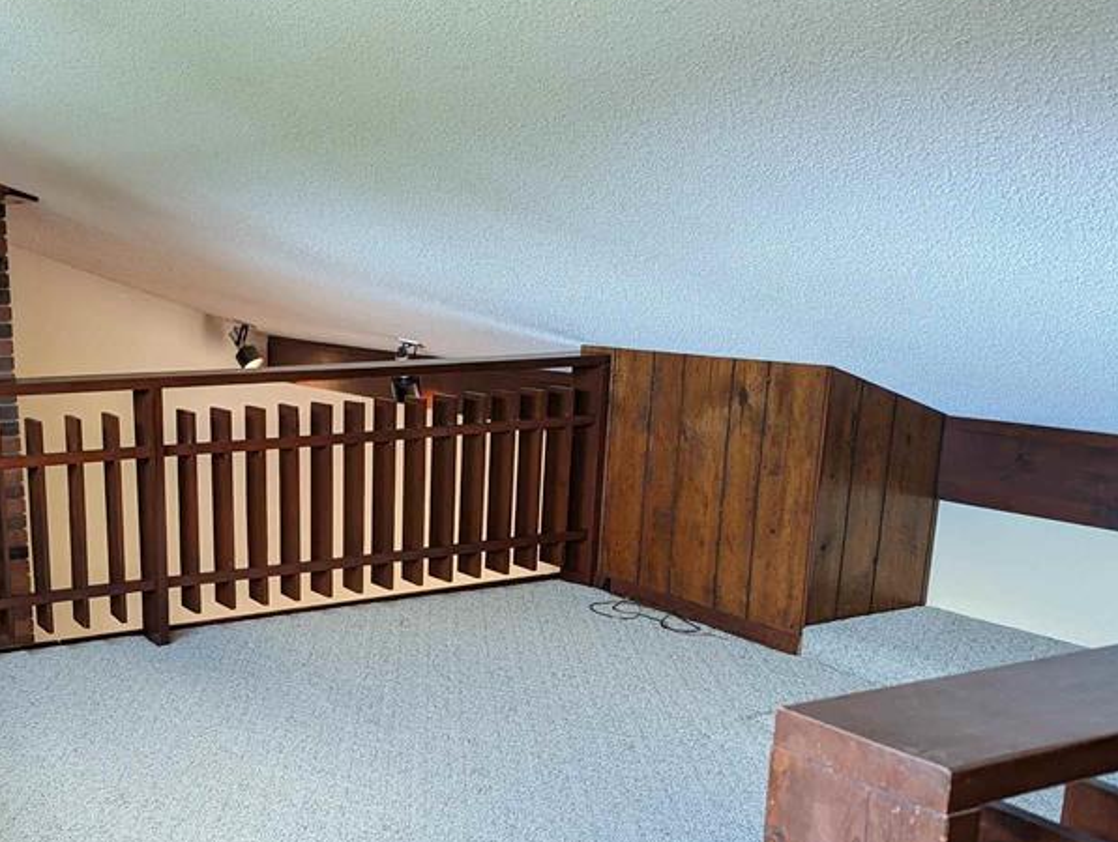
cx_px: 277
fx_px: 1327
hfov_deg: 44.2
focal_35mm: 41
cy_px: 661
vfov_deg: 34.3
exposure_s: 1/101
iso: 457
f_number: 1.85
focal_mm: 6.81
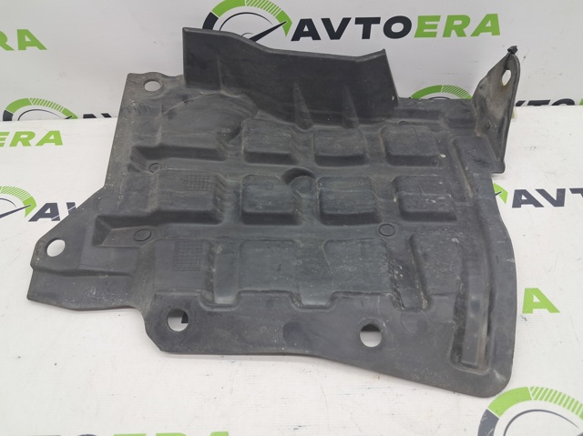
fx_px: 454
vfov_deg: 51.3
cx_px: 292
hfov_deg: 65.4
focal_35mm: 27
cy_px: 218
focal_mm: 4
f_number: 1.8
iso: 50
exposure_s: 1/50
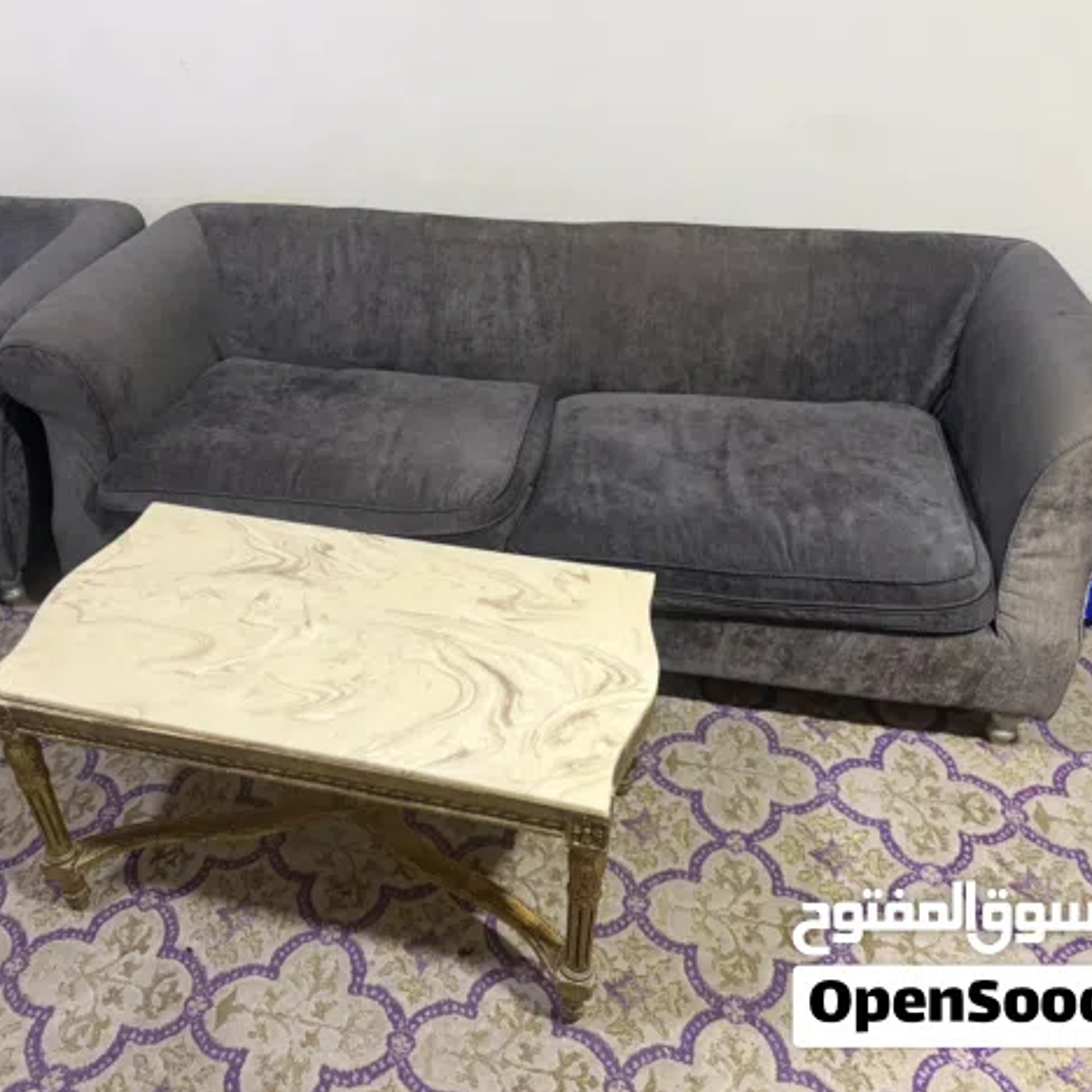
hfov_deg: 55.2
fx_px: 1035
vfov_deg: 55.6
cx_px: 441
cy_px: 544
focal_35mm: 29
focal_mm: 6.76
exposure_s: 1/49
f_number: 1.78
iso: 800
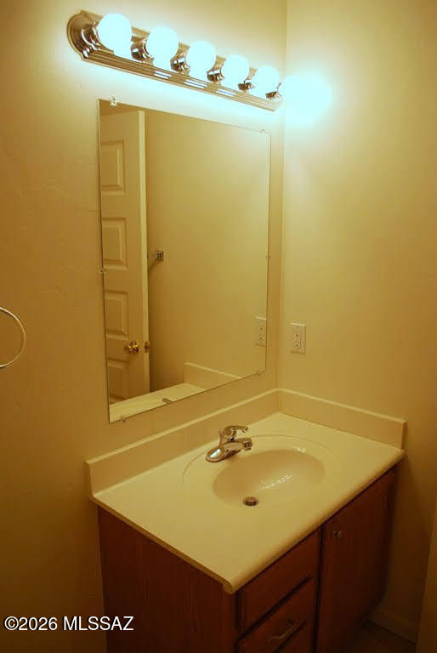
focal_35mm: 27
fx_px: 490
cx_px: 218
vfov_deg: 67.3
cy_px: 326
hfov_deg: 48.0
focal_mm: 18
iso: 200
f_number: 3.5
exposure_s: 1/40
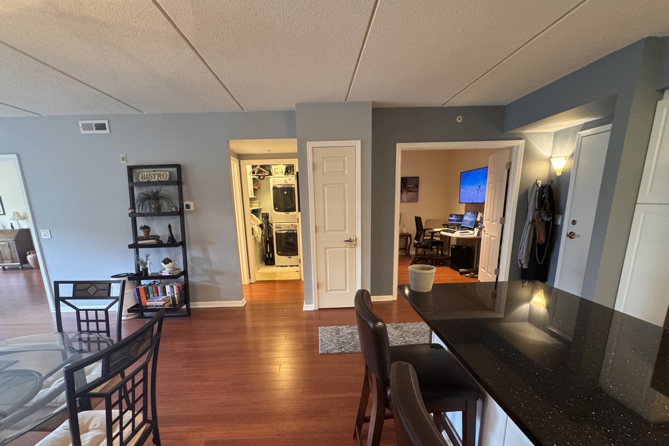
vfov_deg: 73.0
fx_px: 297
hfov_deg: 96.7
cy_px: 268
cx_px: 321
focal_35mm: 16
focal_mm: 2.22
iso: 800
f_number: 2.2
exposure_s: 1/60
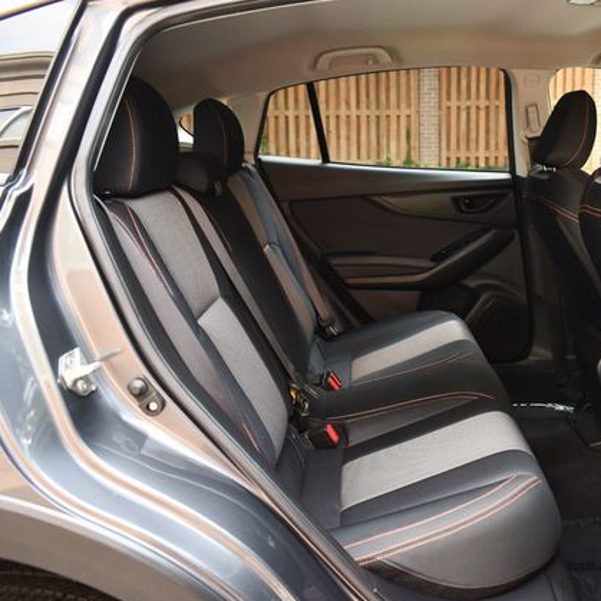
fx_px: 687
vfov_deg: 47.2
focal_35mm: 35
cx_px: 416
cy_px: 304
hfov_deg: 46.2
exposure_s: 1/200
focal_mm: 18
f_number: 3.5
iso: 800
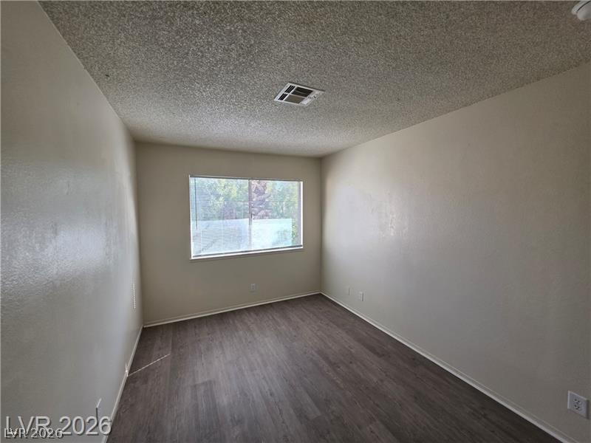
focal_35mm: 13
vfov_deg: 89.9
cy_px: 222
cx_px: 296
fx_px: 222
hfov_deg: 106.2
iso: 64
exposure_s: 1/120
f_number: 1.9
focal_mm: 2.2
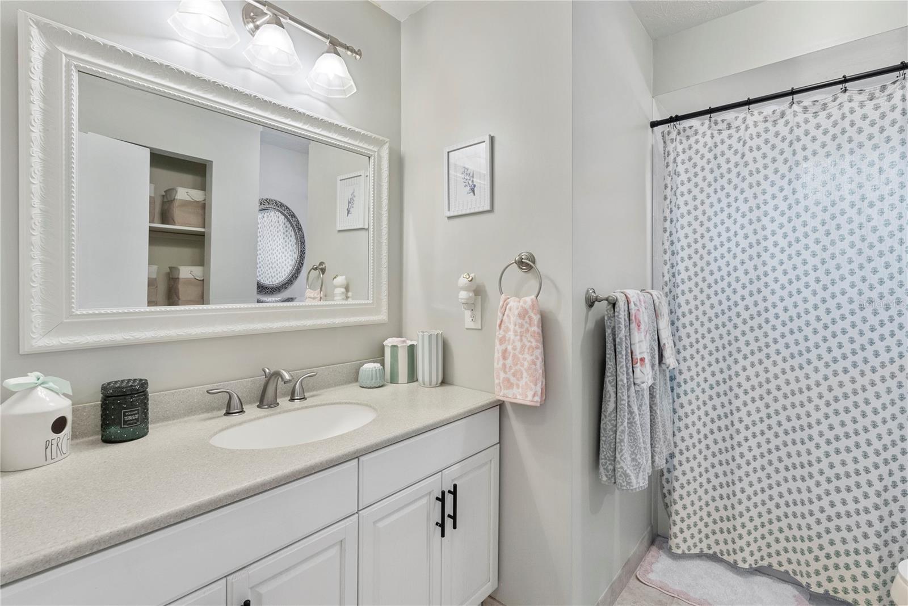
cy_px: 303
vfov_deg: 72.1
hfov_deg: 95.0
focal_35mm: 16
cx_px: 454
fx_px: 416
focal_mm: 16.5
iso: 2000
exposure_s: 1/10
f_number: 9
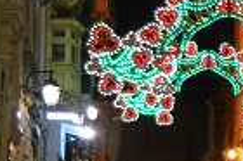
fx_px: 1618
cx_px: 503
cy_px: 162
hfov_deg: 8.1
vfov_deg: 5.7
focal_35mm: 240
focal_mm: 28
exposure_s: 1/15
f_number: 4.2
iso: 400
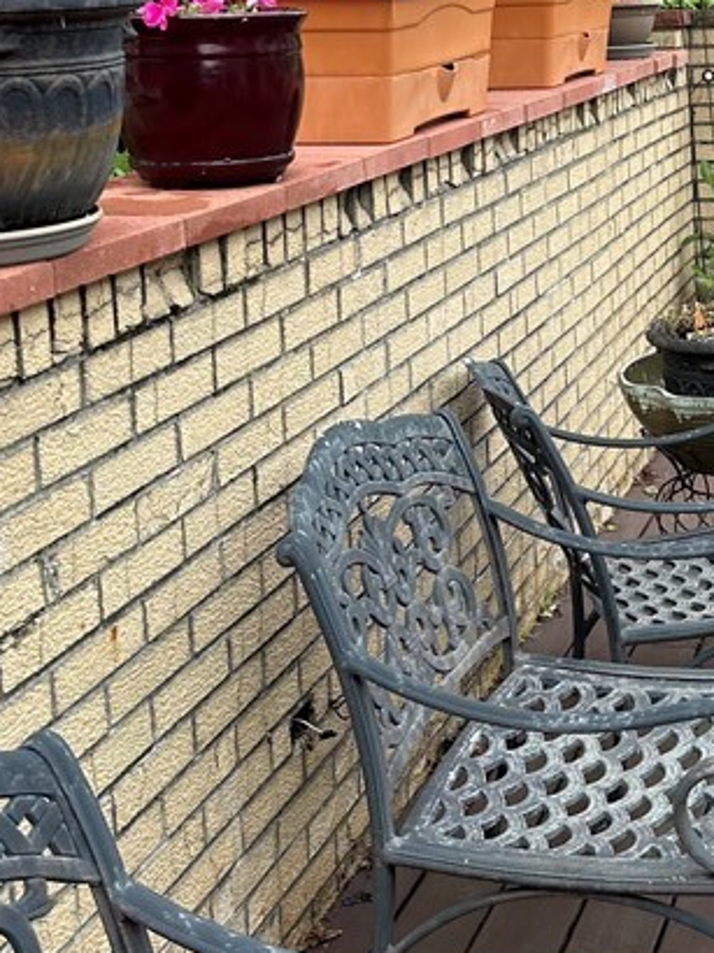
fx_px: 1652
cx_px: 695
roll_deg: -2.8
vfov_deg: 31.4
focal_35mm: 60
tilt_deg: -8.2
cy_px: 200
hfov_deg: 23.5
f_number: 1.78
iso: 80
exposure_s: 1/1949
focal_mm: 6.86
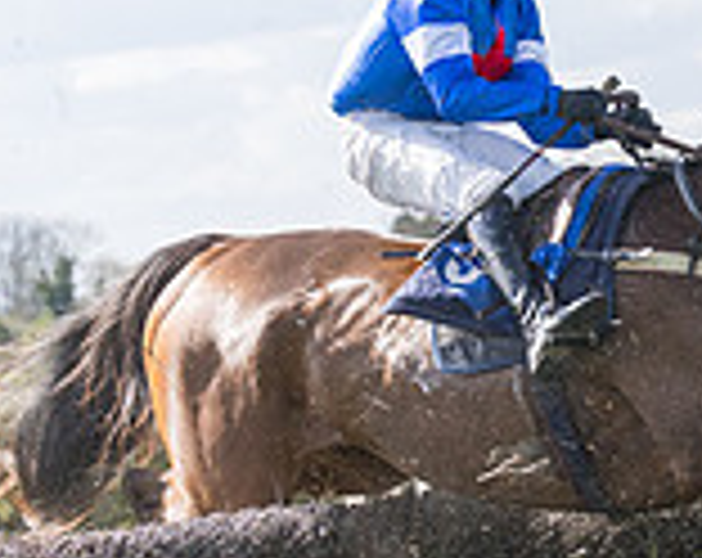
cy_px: 648
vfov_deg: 5.4
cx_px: 1097
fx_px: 5907
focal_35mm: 285
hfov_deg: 6.7
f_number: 4
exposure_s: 1/2000
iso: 400
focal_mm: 70
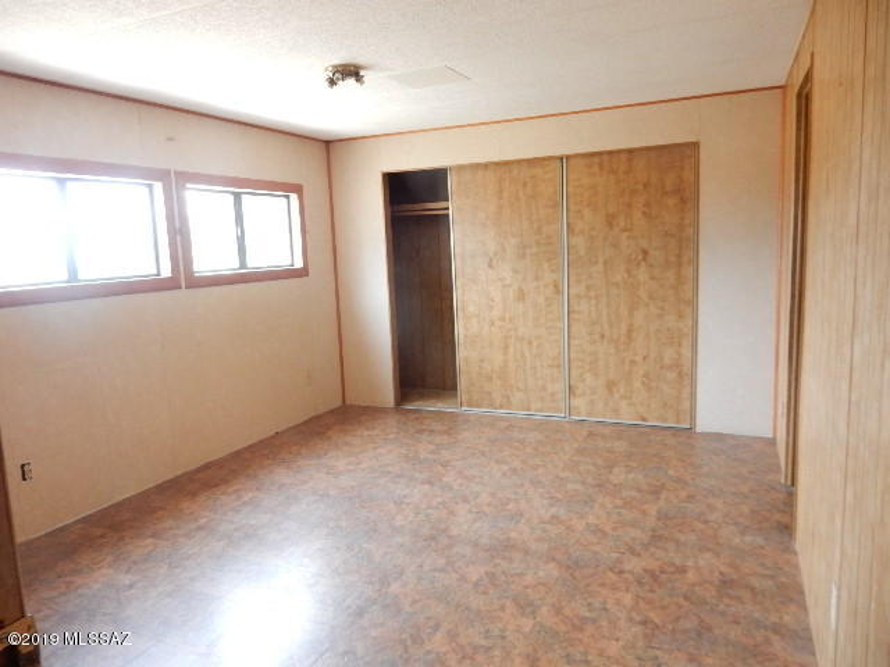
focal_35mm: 25
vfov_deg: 54.9
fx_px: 643
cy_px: 334
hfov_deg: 69.4
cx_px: 445
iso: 320
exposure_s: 1/30
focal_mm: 4.5
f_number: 3.7
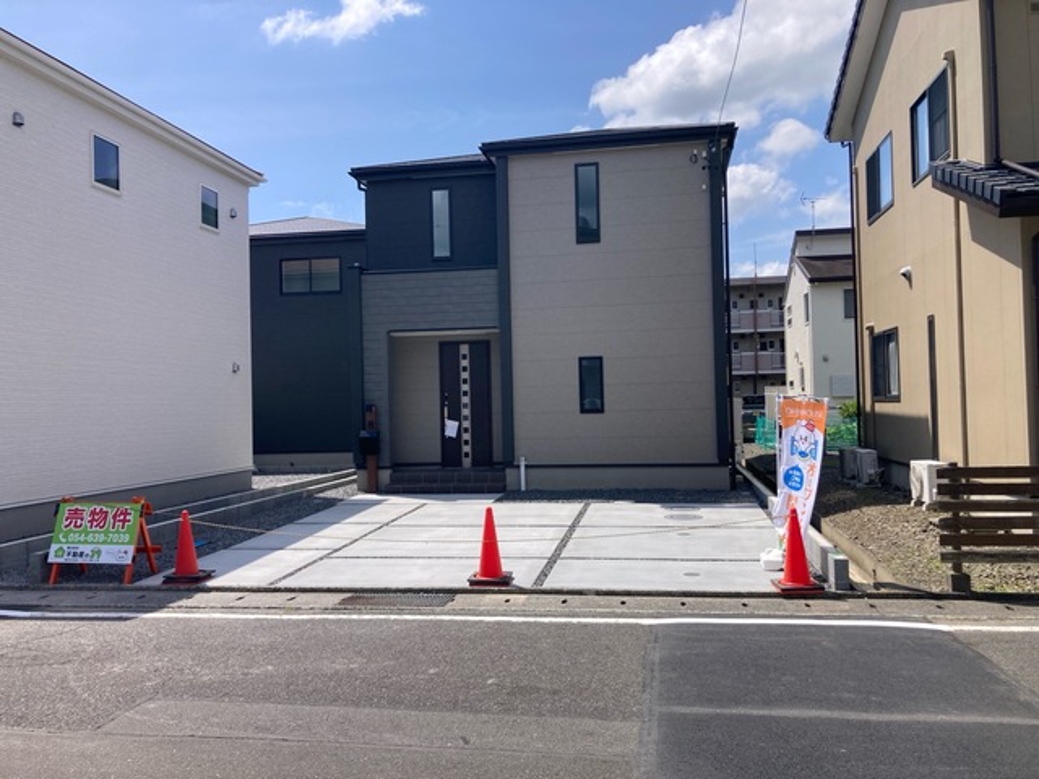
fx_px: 840
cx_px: 520
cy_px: 390
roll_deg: -0.9
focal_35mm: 28
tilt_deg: +2.3
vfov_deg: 49.7
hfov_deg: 63.4
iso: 20
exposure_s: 1/2433
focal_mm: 3.99
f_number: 1.8
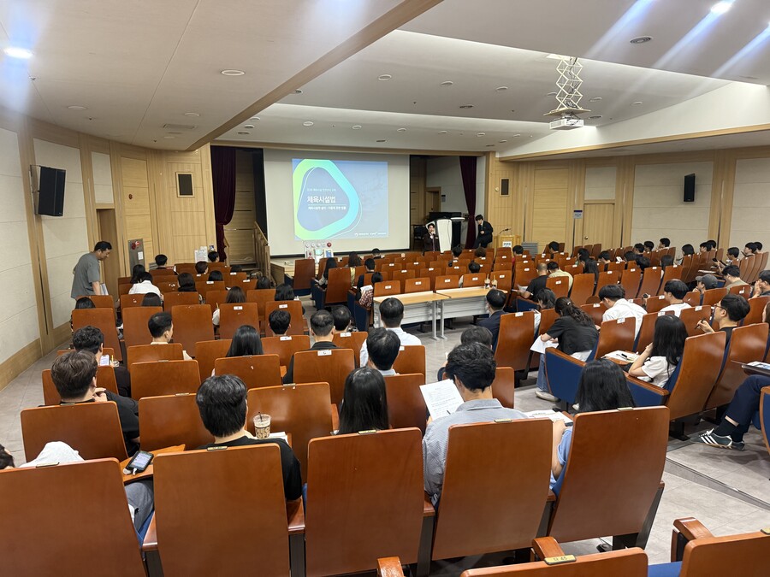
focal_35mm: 24
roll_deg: -0.3
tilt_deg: -9.8
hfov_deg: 71.6
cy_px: 288
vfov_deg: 56.8
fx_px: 534
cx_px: 385
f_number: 1.78
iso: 400
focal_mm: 6.76
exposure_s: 1/60
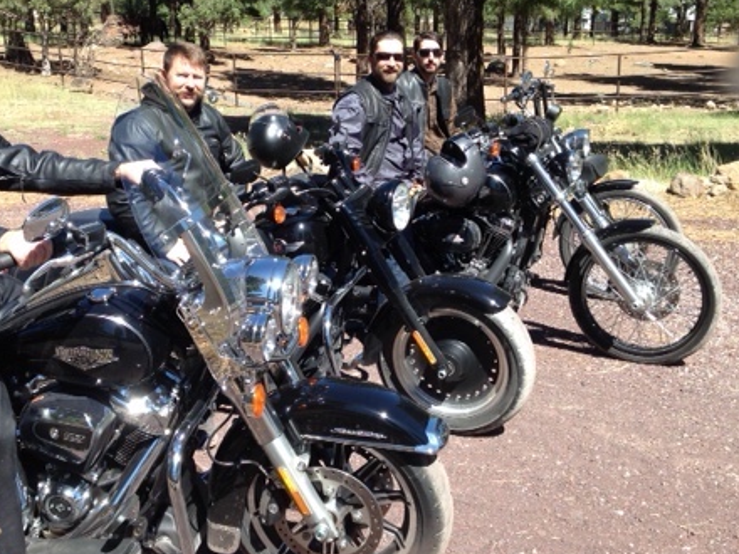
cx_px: 312
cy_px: 247
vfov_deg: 30.2
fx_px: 1025
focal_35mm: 48
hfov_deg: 39.6
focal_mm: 4.12
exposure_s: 1/616
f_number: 2.4
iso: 50
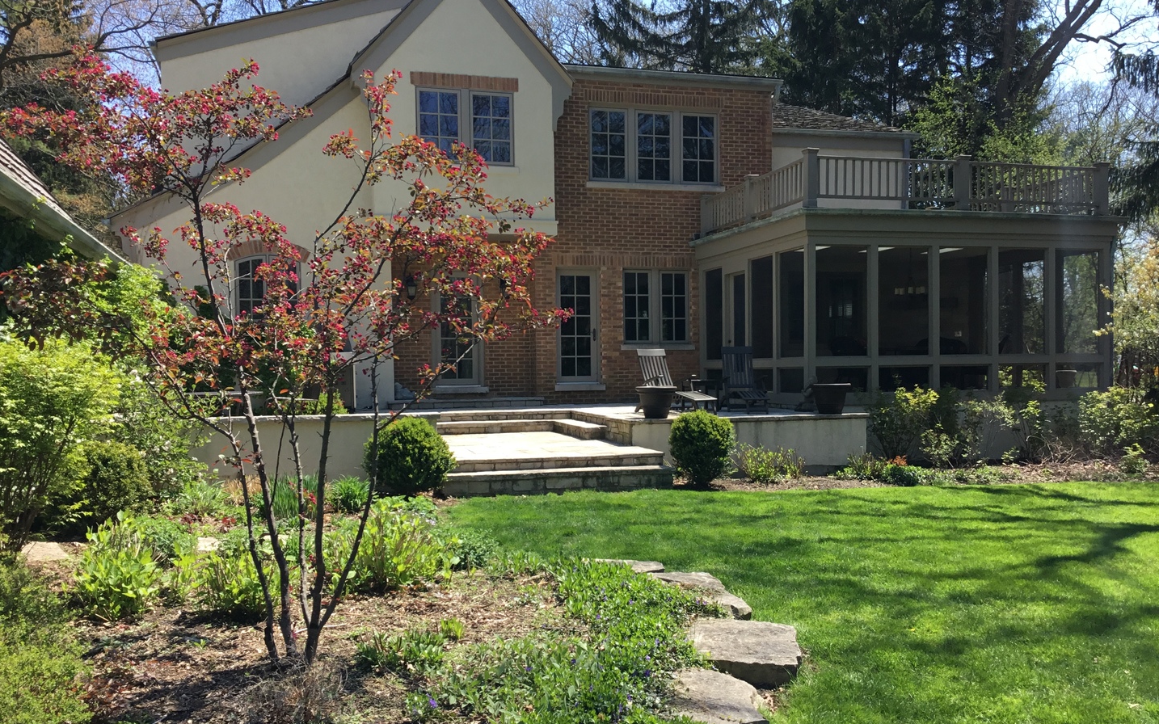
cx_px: 580
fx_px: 1042
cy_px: 398
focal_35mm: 33
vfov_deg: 38.3
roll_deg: +2.1
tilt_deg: -2.1
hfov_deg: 58.1
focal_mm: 3.3
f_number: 2.4
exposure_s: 1/529
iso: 25
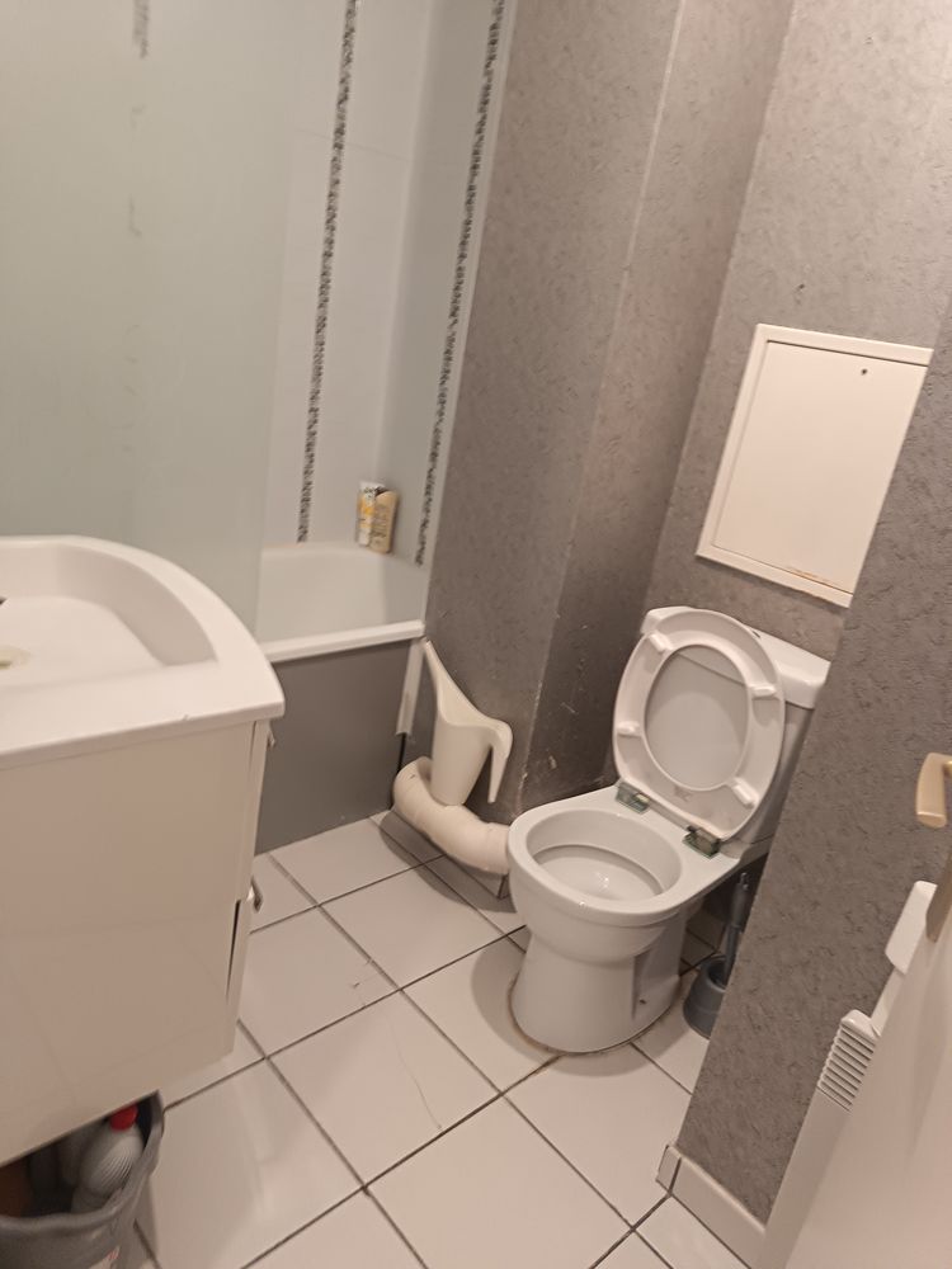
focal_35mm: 24
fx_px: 880
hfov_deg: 56.8
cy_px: 634
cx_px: 476
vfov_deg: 71.6
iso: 1651
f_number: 1.75
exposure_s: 1/33.3
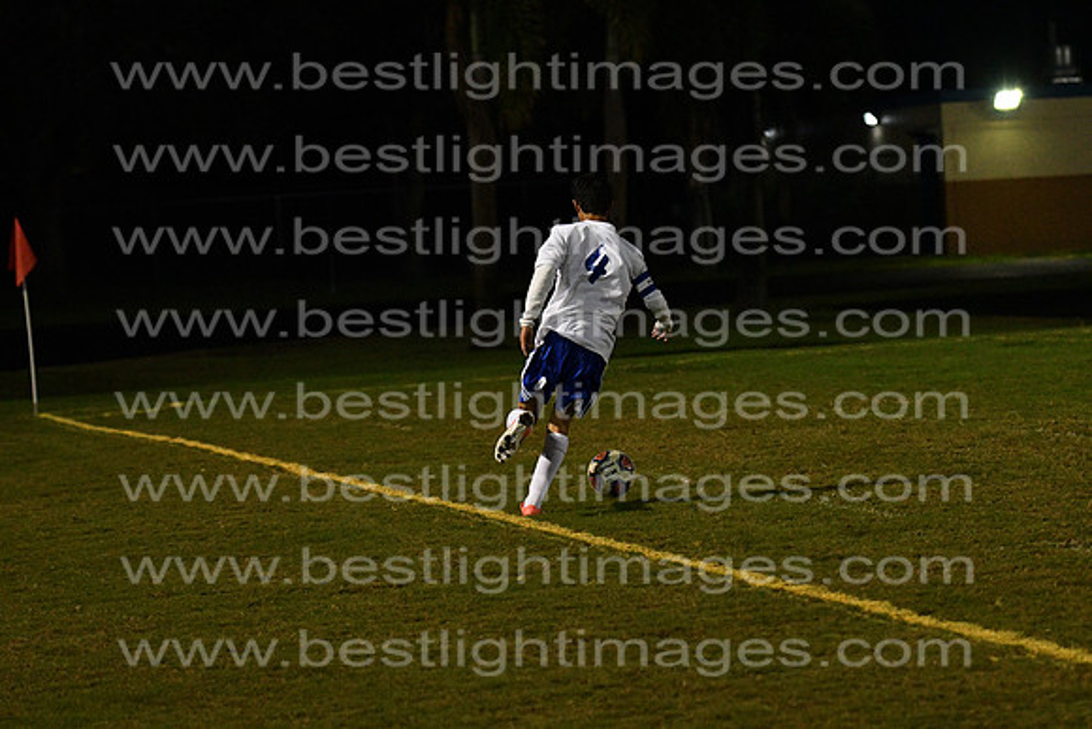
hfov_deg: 14.4
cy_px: 364
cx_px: 546
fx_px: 4323
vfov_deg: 9.6
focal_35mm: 142
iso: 6400
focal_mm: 95
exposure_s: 1/1250
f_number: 4
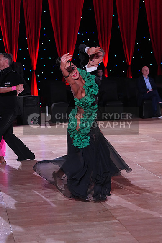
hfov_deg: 15.9
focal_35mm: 86
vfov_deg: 23.6
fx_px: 580
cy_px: 122
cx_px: 81
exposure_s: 1/250
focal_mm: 86
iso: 3200
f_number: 4.5
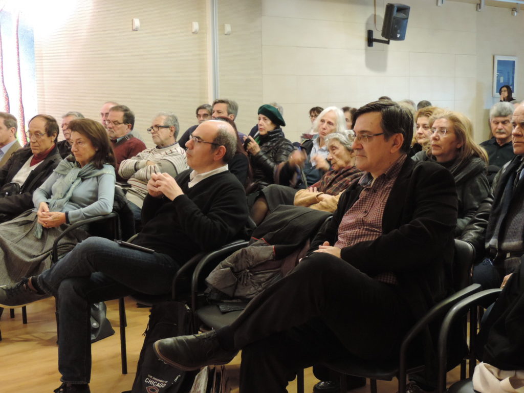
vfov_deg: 29.1
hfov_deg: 38.2
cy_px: 196
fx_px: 757
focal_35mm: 50
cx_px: 262
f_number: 3.6
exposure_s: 1/13
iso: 800
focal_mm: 8.9
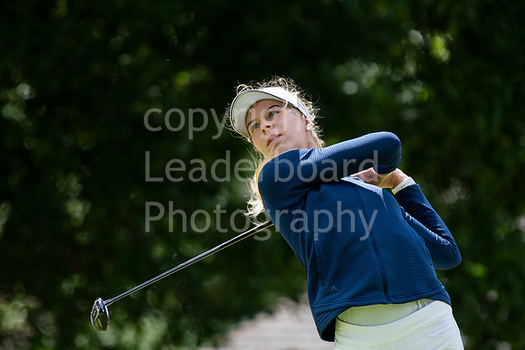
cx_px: 262
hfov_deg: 3.3
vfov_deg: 2.2
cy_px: 175
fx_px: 9189
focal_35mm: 630
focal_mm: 420
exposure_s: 1/1000
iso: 800
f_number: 5.6
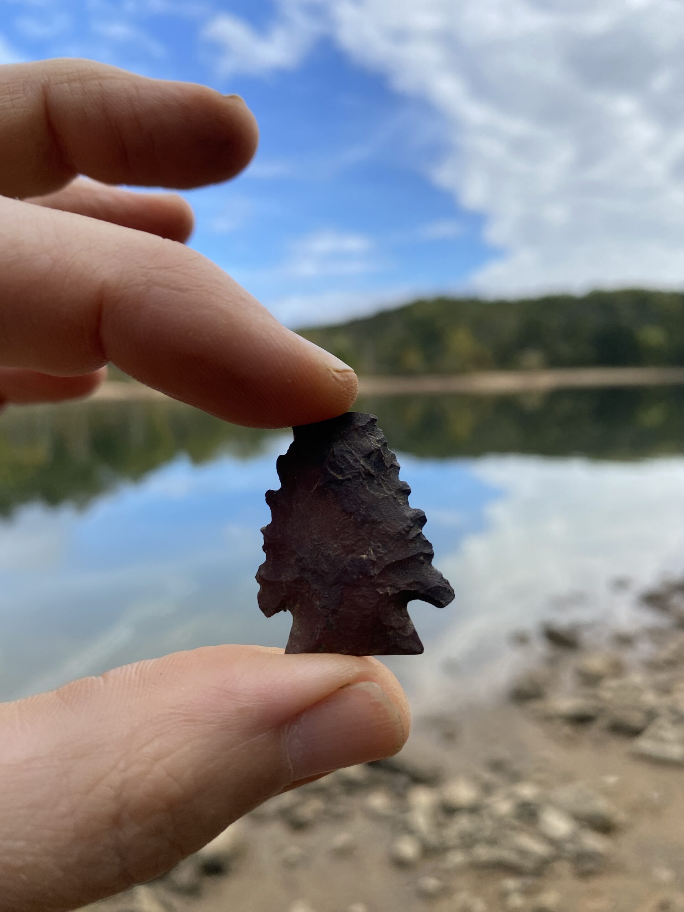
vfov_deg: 69.4
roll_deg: +0.5
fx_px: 659
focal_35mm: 25
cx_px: 342
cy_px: 456
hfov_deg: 54.9
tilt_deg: -3.9
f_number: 1.8
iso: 32
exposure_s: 1/1808
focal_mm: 4.25
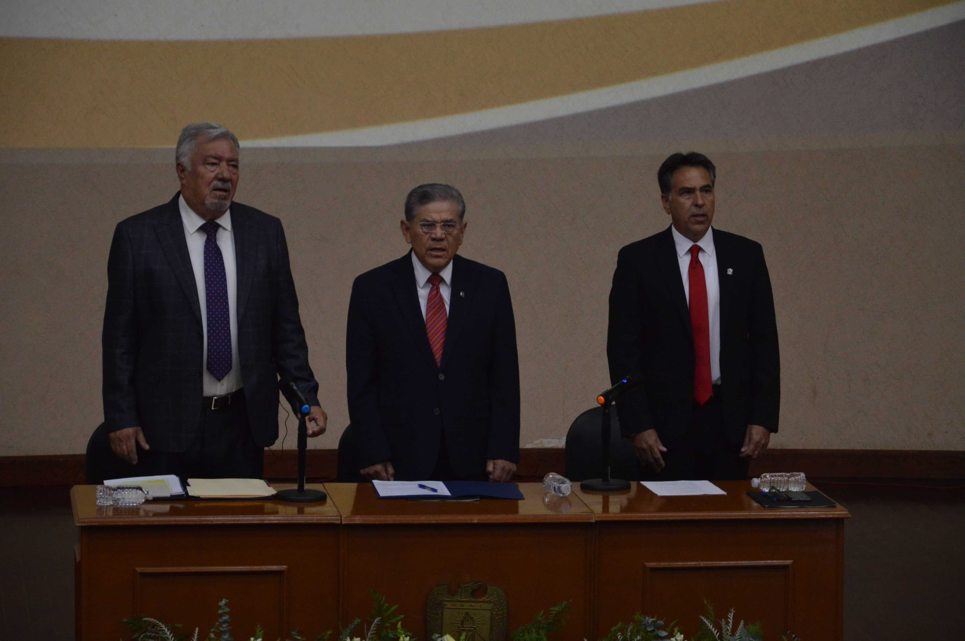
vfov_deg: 8.7
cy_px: 320
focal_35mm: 158
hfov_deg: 13.1
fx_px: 4218
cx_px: 482
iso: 1600
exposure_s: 1/60
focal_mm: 105
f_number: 5.6
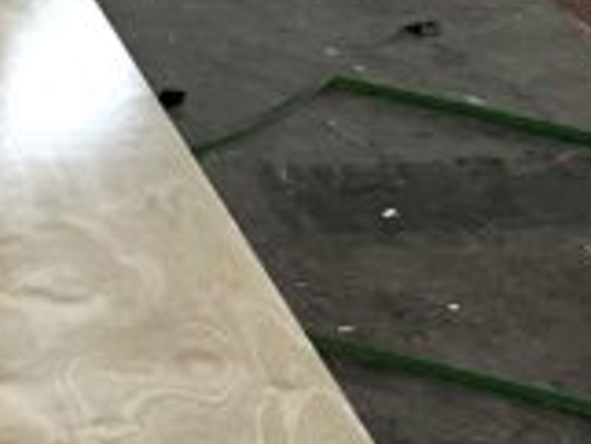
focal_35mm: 97
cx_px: -463
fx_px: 1657
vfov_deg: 15.2
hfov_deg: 16.8
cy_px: 301
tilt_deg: -36.2
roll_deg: +0.7
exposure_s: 1/50
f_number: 1.5
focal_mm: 5.7
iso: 160
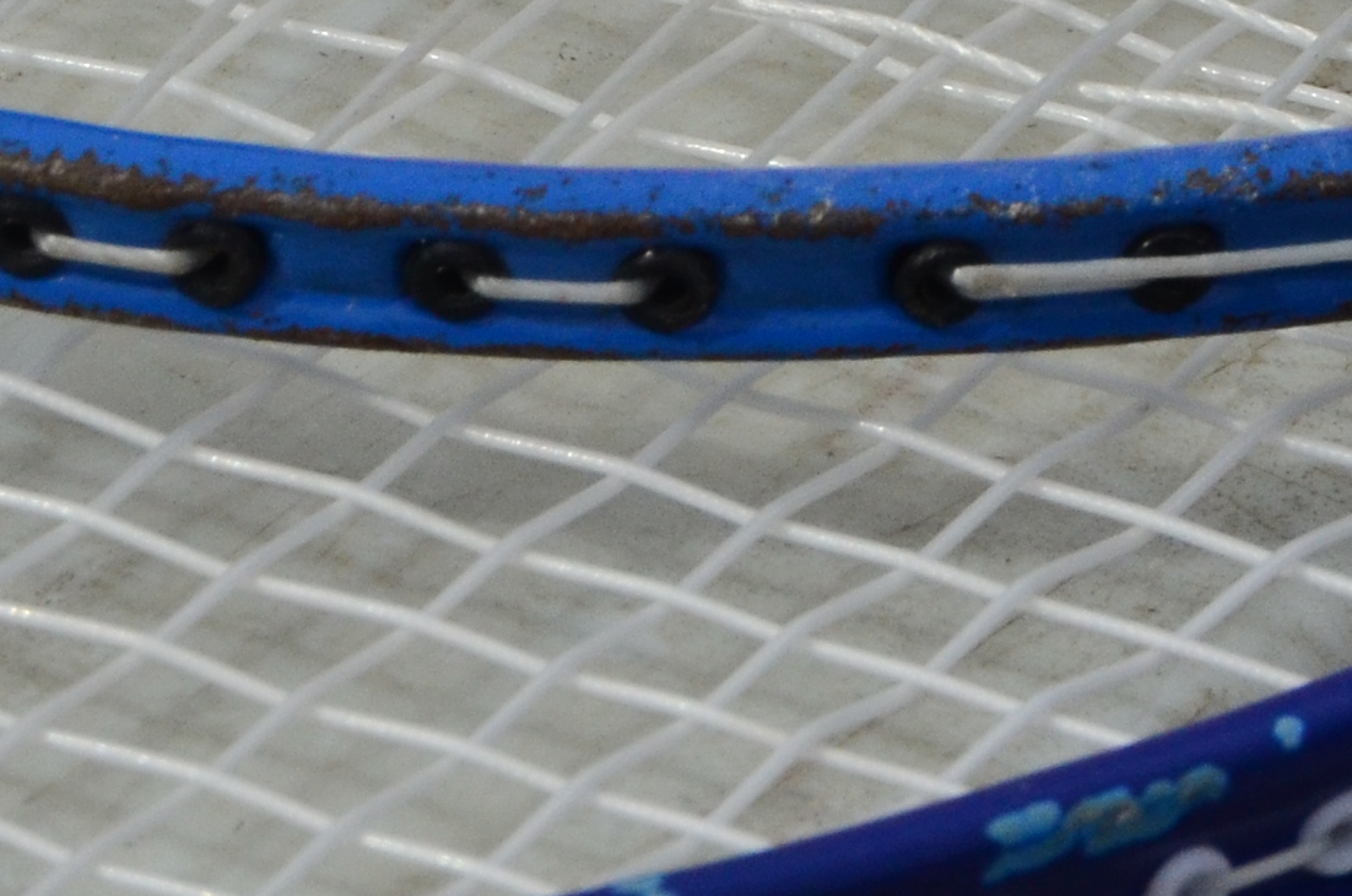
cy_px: -434
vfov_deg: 1.0
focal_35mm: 1342
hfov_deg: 1.5
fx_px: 50297
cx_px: 177
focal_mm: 200
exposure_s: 1/1000
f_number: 13
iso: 400
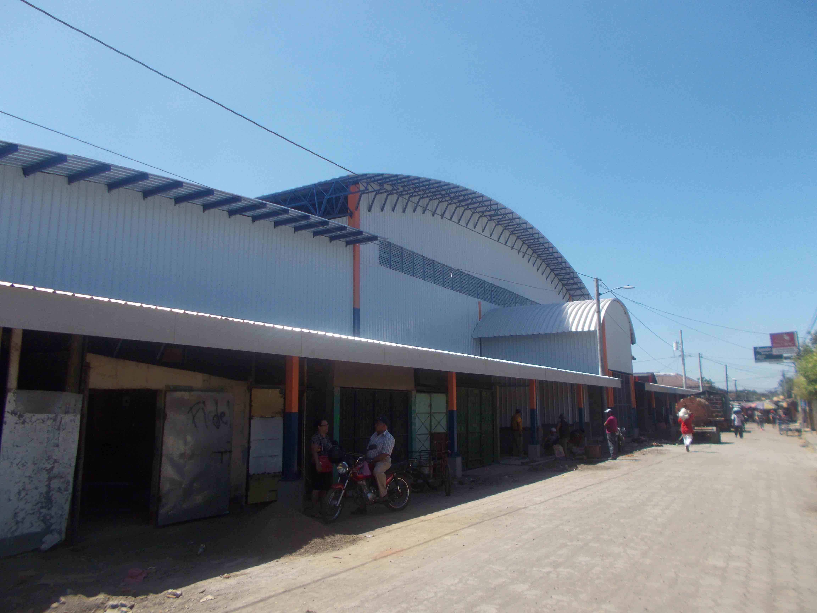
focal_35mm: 26
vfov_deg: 53.1
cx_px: 408
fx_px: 614
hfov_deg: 67.3
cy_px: 306
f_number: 3.2
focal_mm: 4.6
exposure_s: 1/800
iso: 80
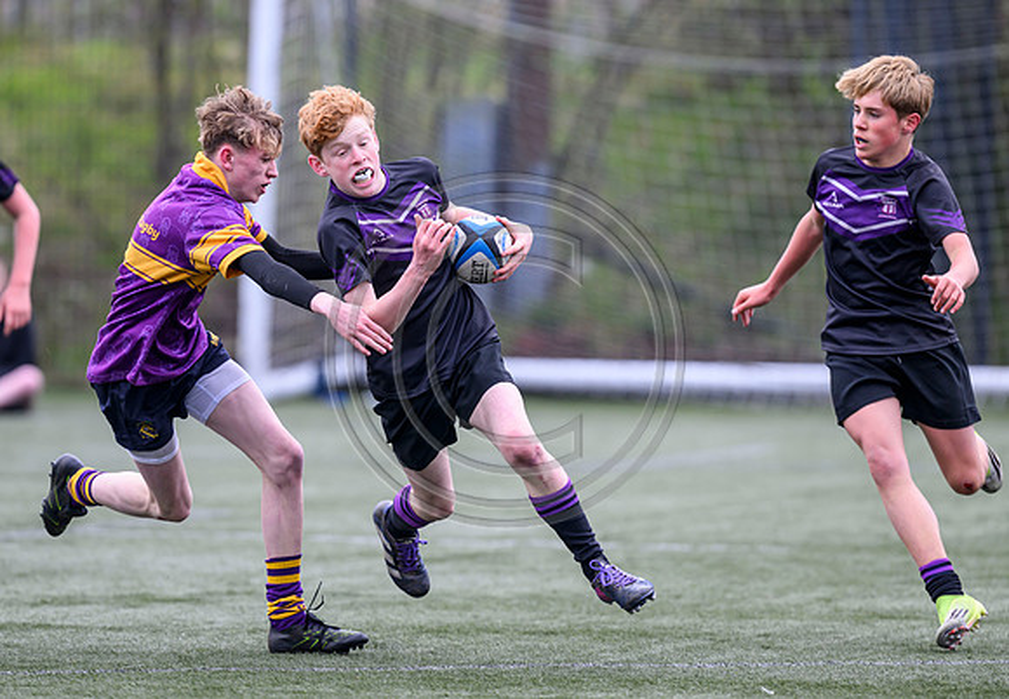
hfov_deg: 4.3
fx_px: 13405
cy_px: 322
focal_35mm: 472
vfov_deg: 3.0
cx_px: 405
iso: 800
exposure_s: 1/1600
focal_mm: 400
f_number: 3.5
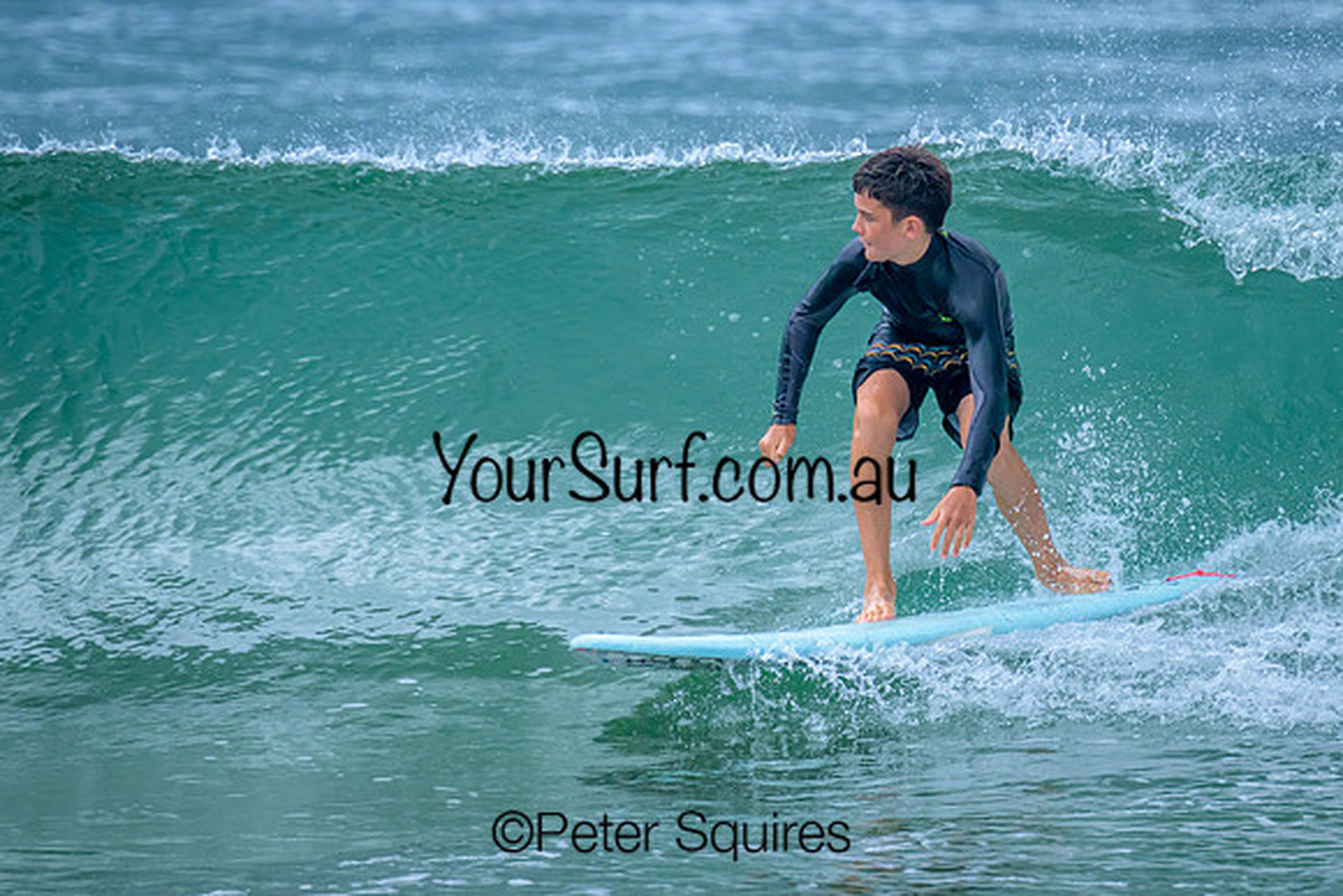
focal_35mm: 767
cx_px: 801
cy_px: 282
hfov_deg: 2.7
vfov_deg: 1.8
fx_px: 28637
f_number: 8
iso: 1600
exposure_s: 1/2000
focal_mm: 560
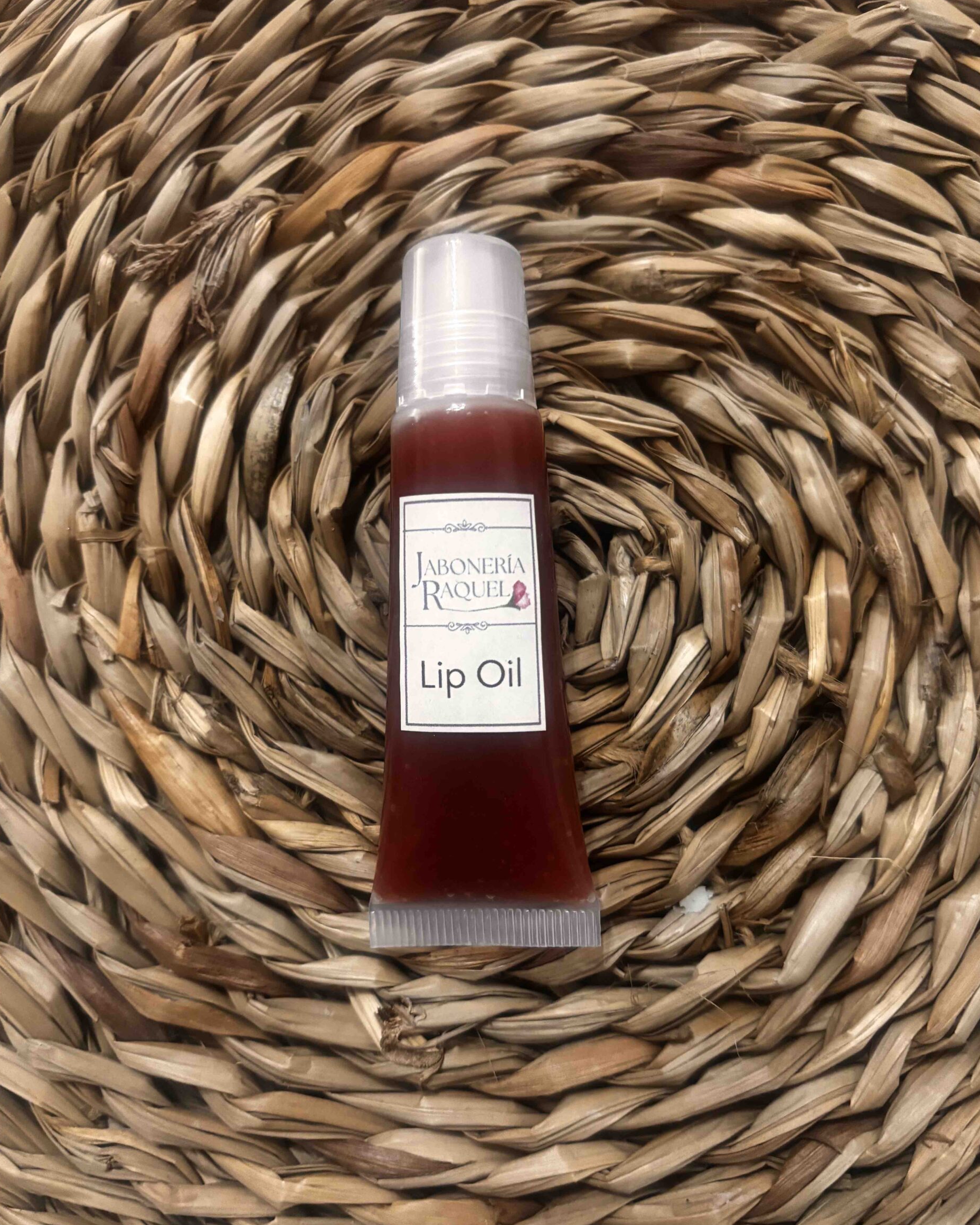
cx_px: 500
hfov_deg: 51.5
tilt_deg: -83.5
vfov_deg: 62.1
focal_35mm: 28
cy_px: 656
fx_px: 1015
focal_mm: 5.96
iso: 500
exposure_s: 1/33
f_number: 1.6
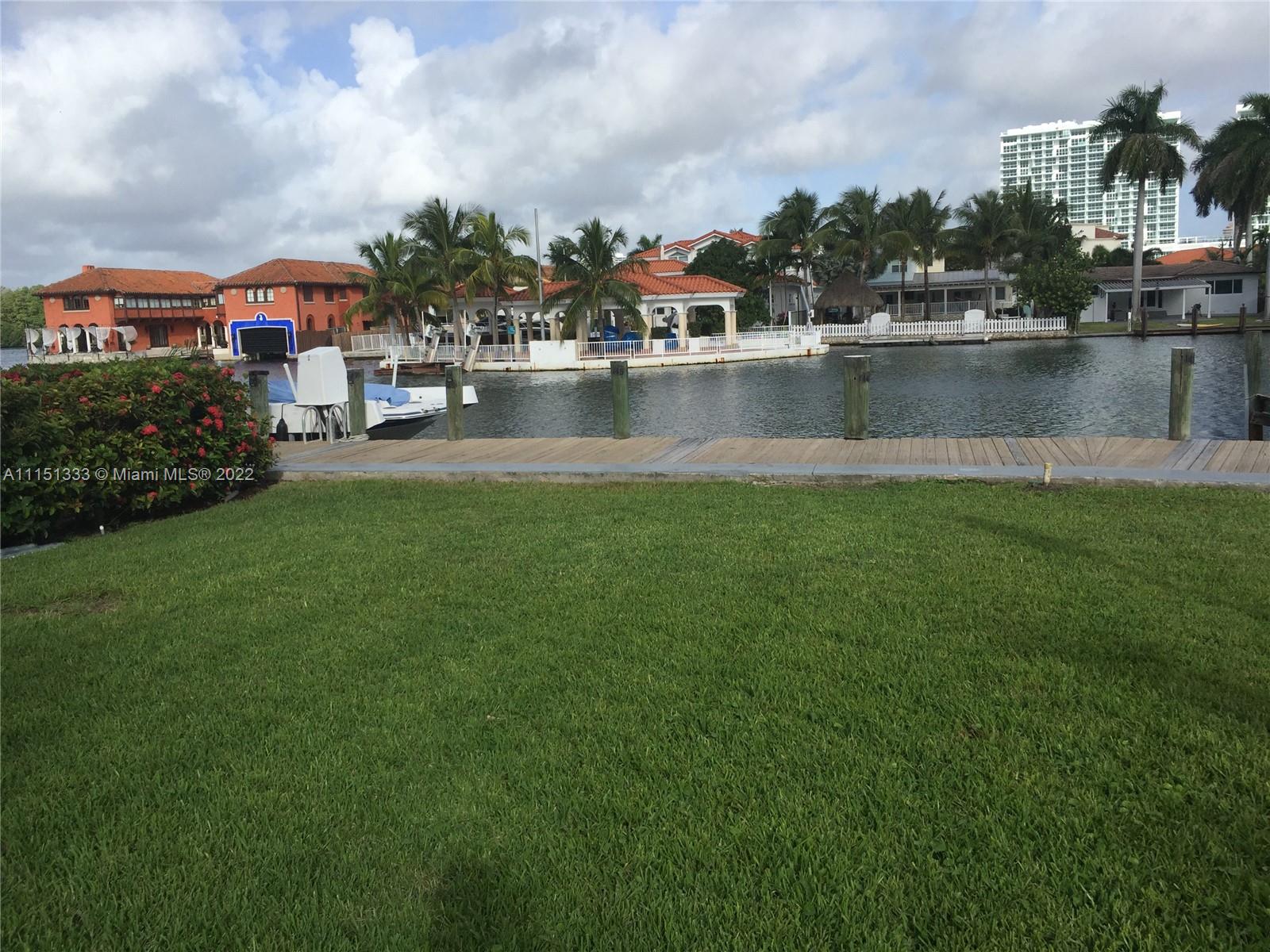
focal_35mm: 29
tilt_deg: -7.4
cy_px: 476
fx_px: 1064
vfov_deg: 48.2
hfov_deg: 61.7
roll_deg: +1.6
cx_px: 635
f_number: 2.2
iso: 32
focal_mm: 4.15
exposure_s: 1/2475
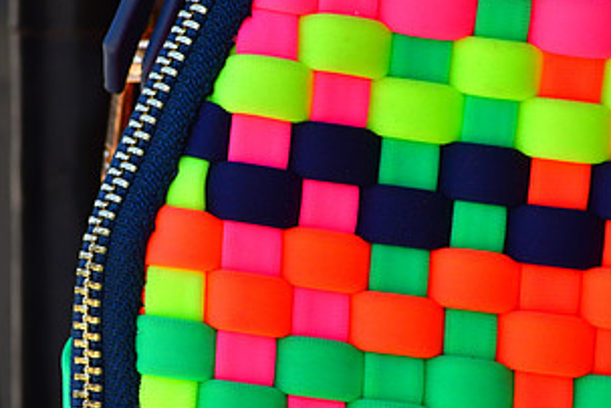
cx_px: 143
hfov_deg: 2.4
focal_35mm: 861
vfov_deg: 1.6
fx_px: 14612
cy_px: 187
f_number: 11
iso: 1000
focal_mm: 300
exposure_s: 1/500
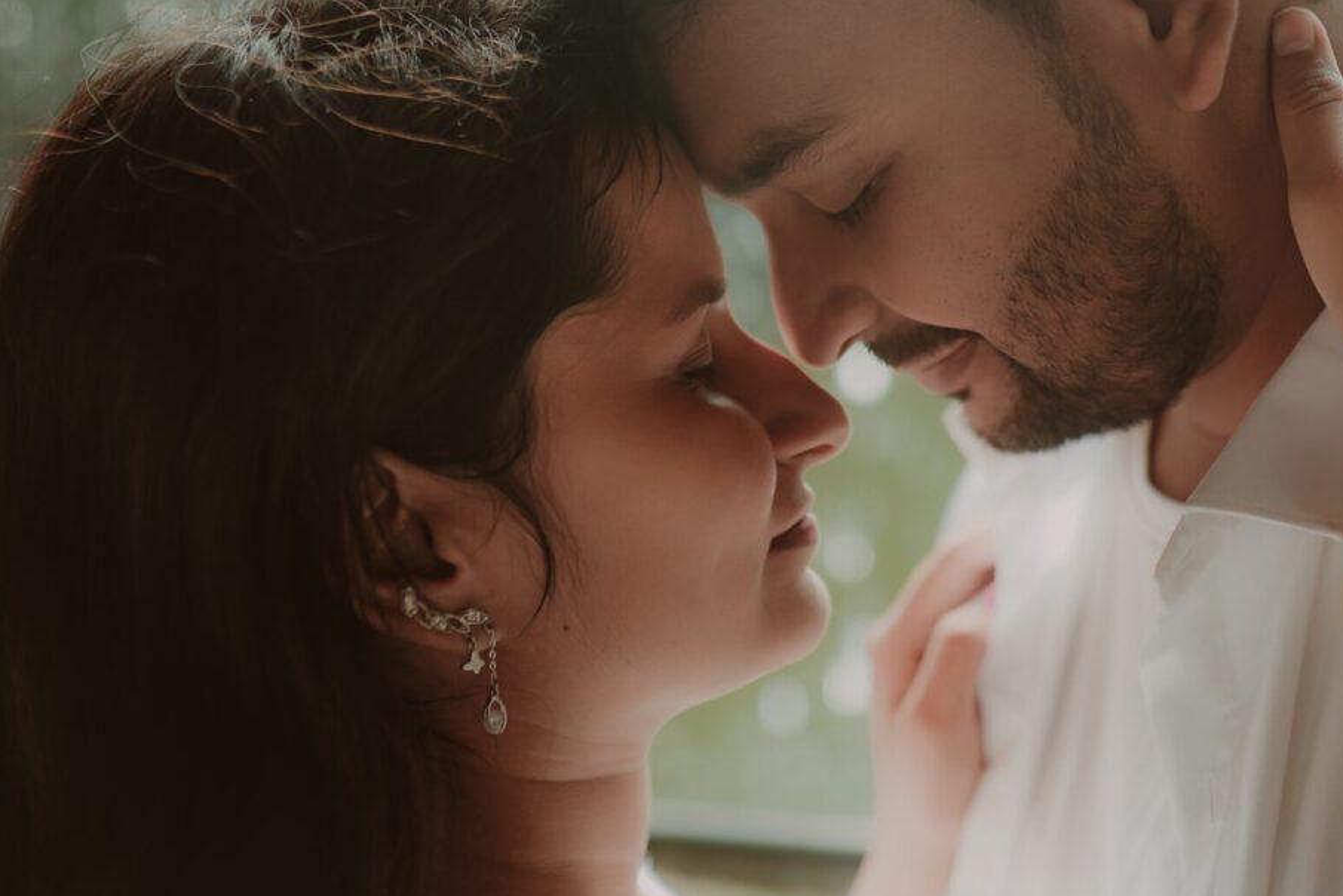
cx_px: 827
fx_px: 2164
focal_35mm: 58
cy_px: 337
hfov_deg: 34.3
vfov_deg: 23.3
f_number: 1.8
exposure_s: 1/400
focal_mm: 35
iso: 125
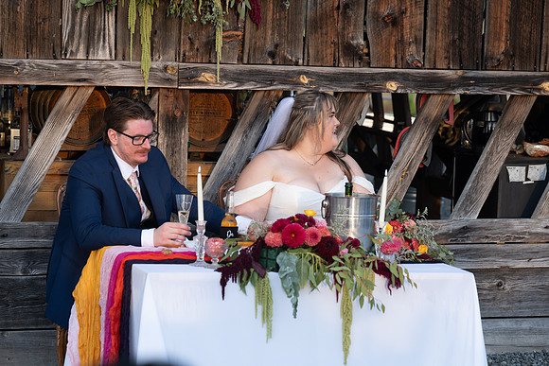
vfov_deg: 11.2
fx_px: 1876
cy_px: 183
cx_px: 274
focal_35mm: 123
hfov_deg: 16.6
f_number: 5.6
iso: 320
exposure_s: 1/125
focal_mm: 123
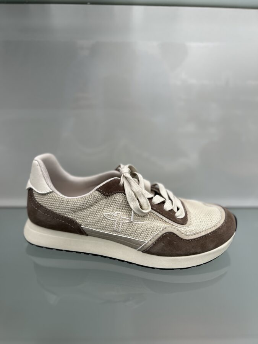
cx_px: 129
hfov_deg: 53.1
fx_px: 258
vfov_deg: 67.3
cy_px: 172
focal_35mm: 26
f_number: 1.5
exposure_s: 1/114
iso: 32
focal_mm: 5.7
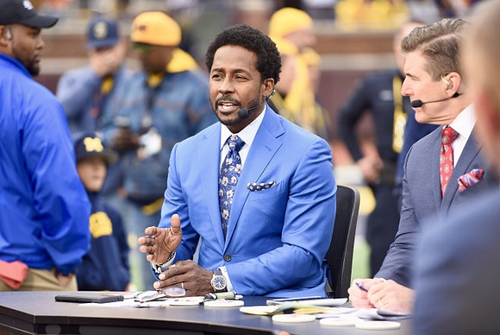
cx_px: 250
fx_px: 2781
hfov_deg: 10.3
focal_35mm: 200
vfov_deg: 6.9
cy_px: 168
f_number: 2.8
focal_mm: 200
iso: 250
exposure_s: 1/1000
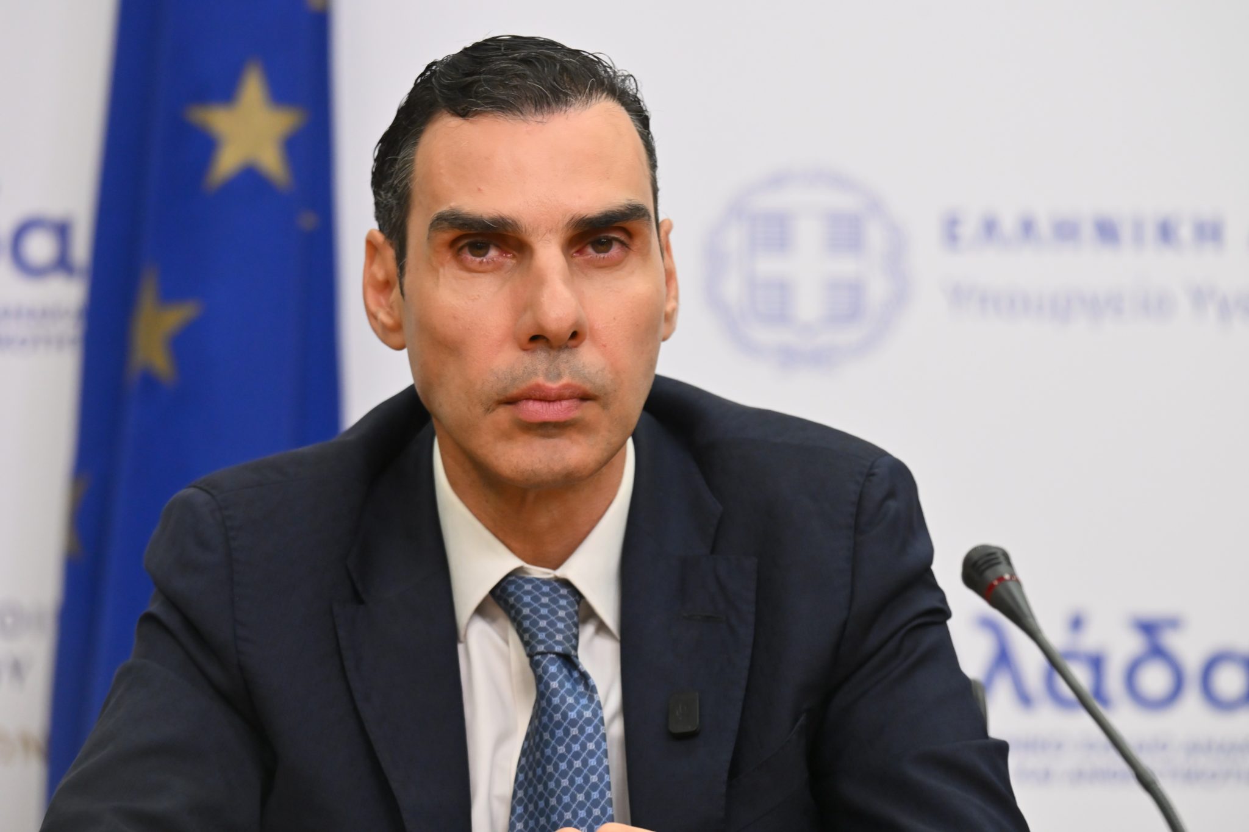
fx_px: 12835
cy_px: 416
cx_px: 624
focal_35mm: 370
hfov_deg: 5.6
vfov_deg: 3.7
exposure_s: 1/225
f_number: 6
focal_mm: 370
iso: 2500
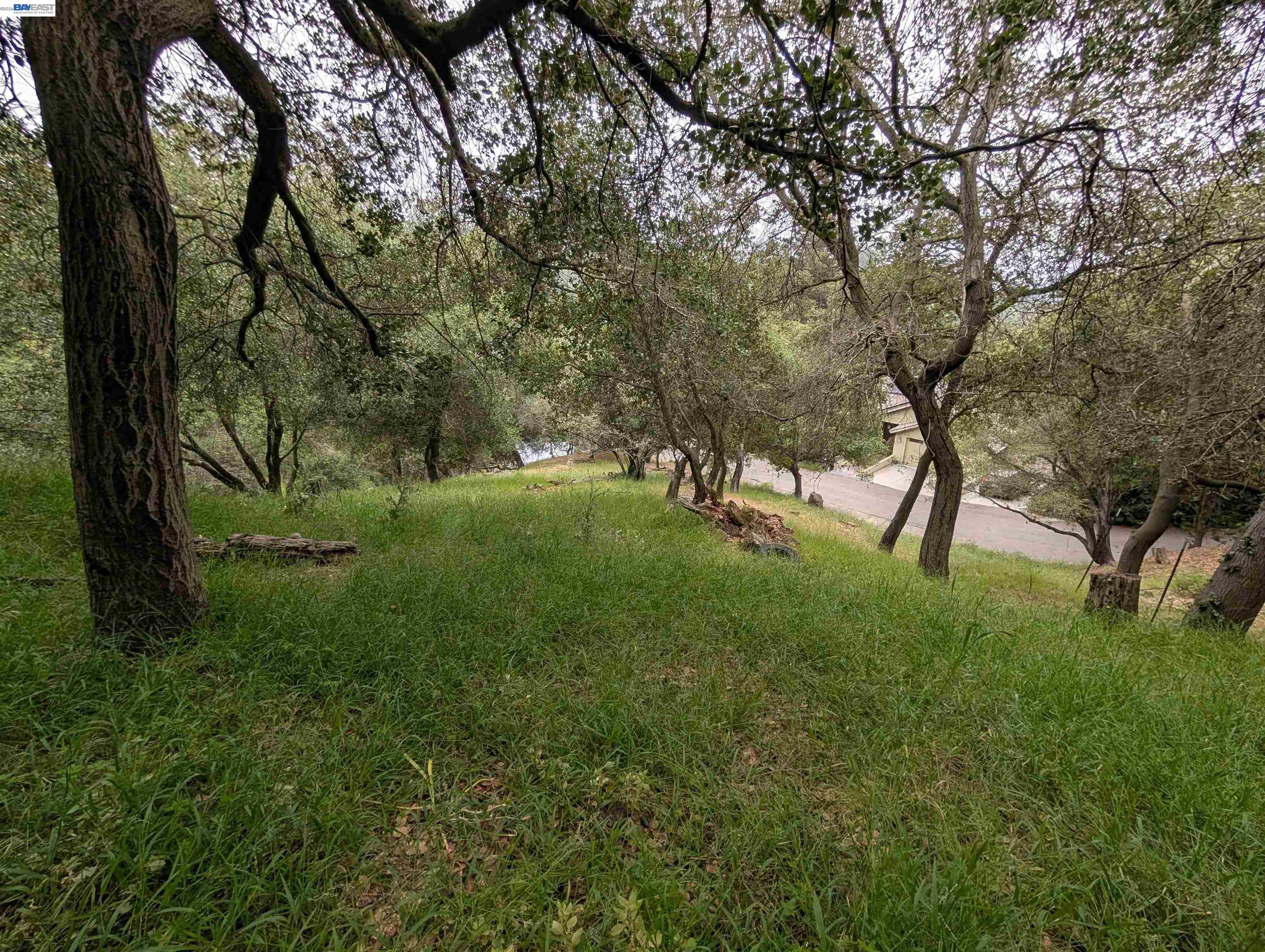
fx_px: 439
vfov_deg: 94.6
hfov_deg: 110.5
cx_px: 632
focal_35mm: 12
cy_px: 476
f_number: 1.7
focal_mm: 2.02
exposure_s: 1/355
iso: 50
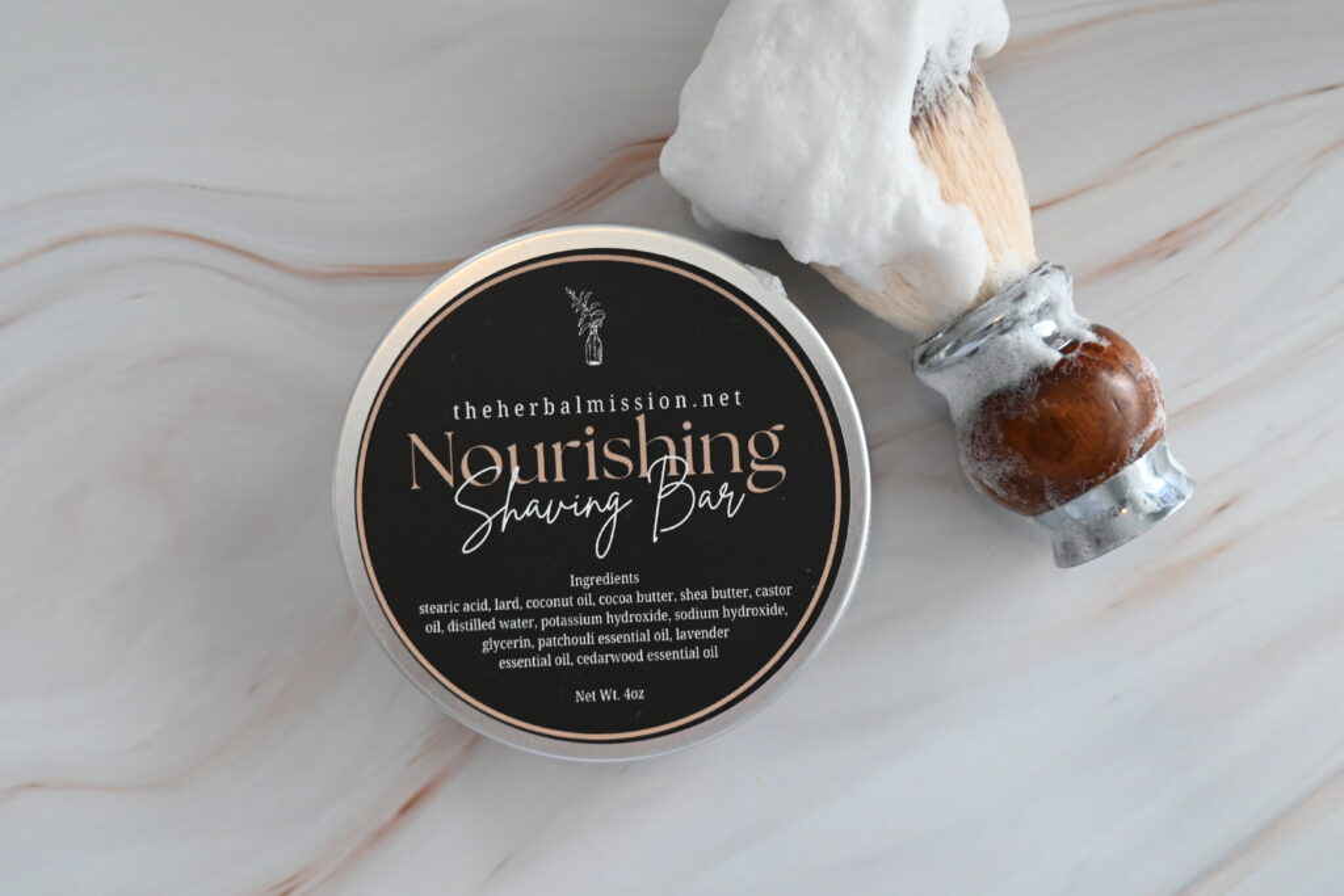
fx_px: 1540
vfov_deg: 32.5
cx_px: 672
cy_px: 448
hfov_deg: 47.1
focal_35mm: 41
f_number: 4
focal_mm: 27.5
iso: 400
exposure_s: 1/50
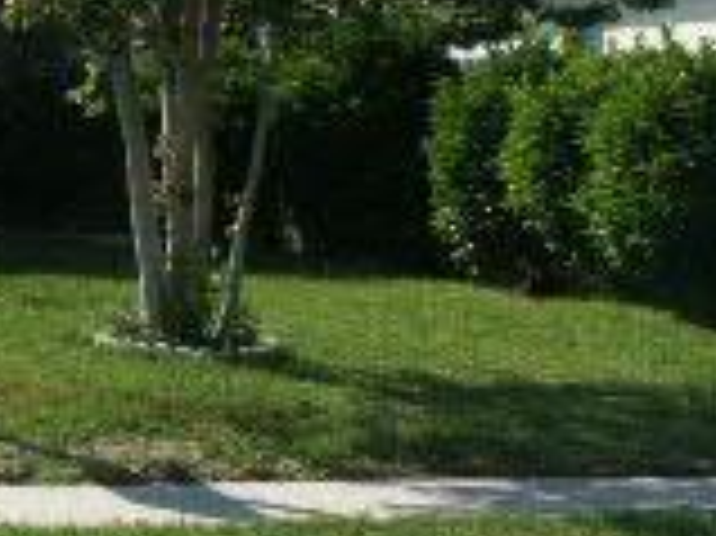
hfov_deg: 14.0
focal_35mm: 129
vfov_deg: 11.4
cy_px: 23
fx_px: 2666
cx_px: -464
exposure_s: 1/350
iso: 100
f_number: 6.7
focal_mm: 8.24
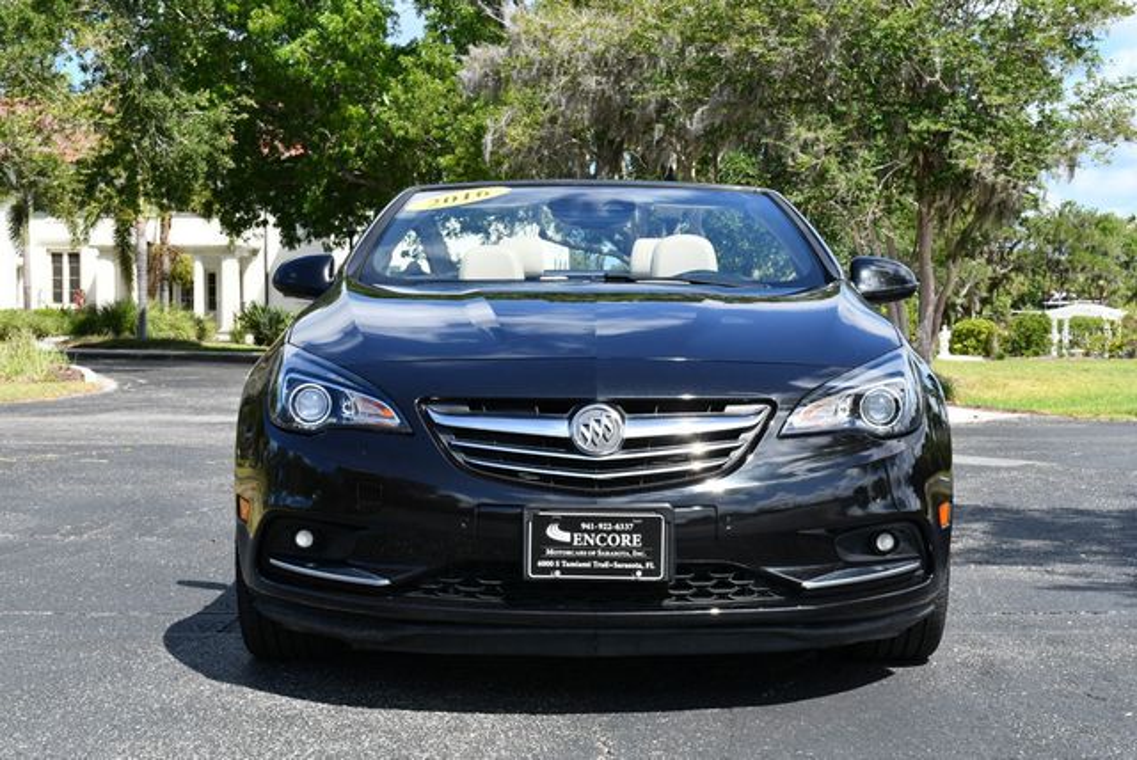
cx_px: 568
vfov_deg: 22.7
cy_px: 380
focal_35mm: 60
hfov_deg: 33.4
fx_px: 1897
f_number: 8
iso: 180
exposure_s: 1/250
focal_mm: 30
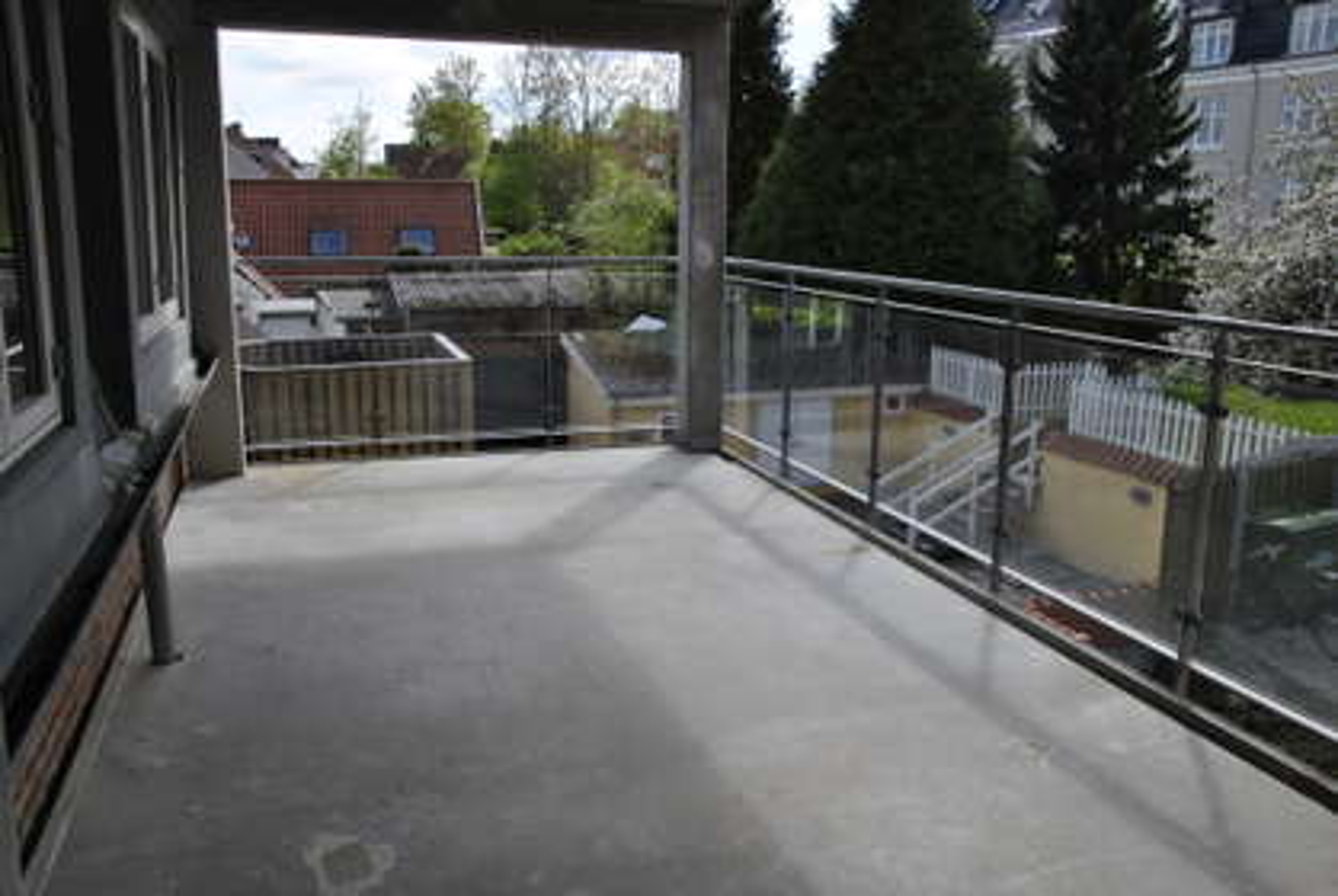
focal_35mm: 27
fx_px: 1005
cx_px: 669
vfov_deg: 48.1
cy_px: 448
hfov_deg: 67.3
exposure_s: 1/200
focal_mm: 18
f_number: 7.1
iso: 100
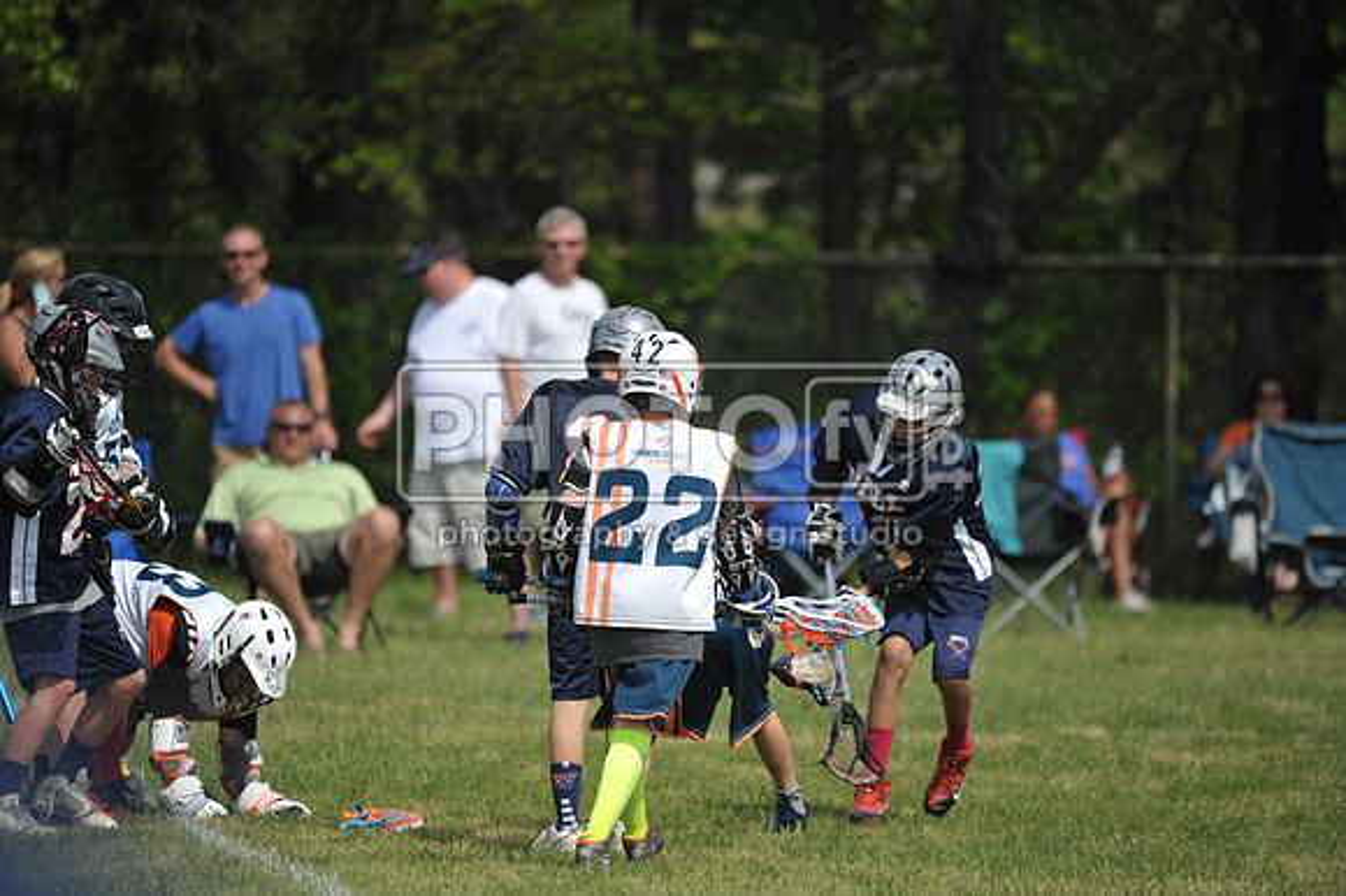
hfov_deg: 5.4
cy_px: 448
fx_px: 14199
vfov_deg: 3.6
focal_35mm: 380
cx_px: 673
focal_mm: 380
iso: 640
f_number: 4
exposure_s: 1/5000
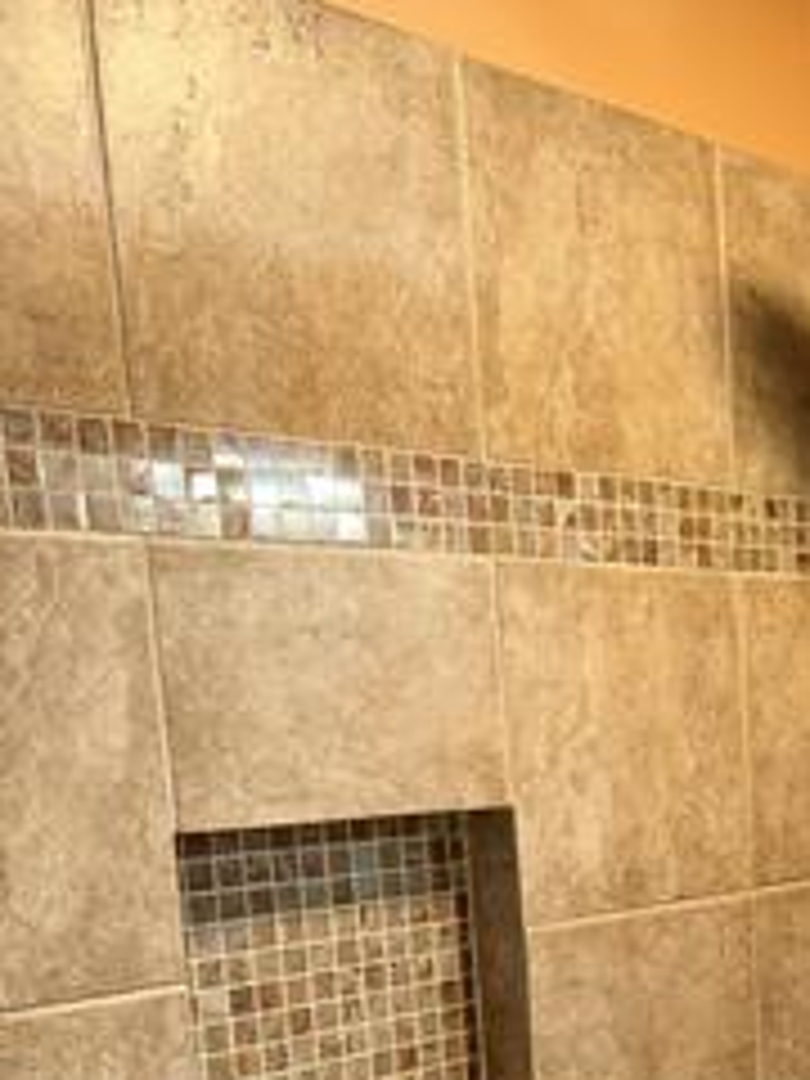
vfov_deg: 34.5
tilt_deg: -10.5
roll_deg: +2.6
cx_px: 774
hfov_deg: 26.8
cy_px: 999
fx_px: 1622
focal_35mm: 52
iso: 50
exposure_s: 1/22
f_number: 1.5
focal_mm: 5.7
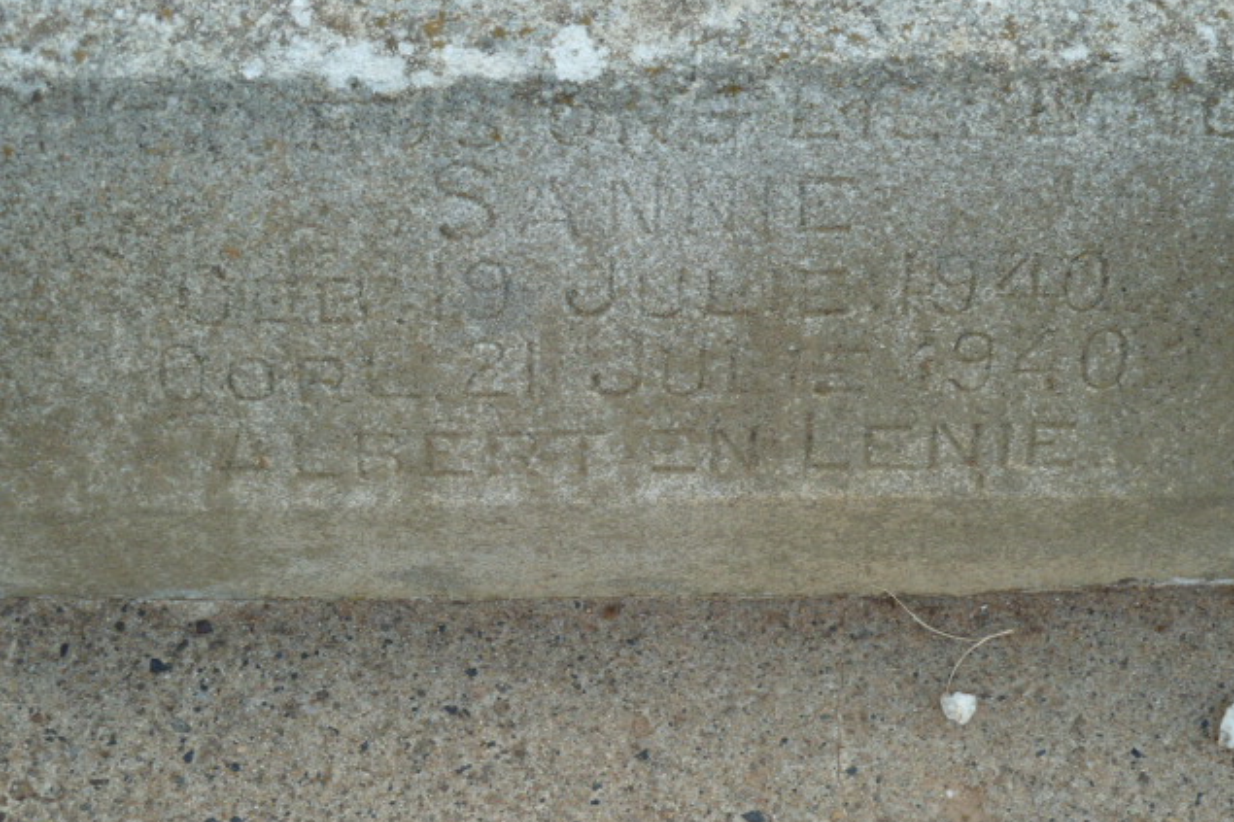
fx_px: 2981
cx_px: 620
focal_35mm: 87
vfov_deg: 15.7
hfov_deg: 23.4
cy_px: 367
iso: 160
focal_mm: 13.7
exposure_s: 1/200
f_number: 4.2
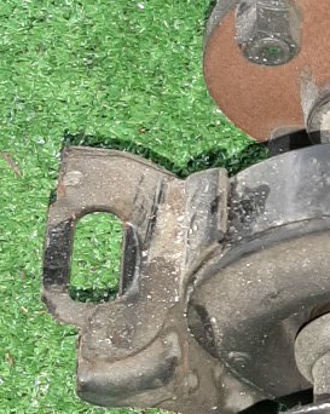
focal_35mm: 107
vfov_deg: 18.0
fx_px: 1308
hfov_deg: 13.9
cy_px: 231
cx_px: 419
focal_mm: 3.93
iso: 206
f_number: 1.7
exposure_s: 1/25
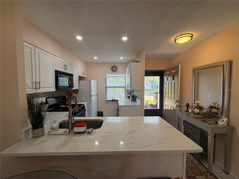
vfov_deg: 85.7
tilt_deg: -1.9
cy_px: 90
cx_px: 120
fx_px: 97
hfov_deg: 102.1
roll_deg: +0.7
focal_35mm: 14
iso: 64
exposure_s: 1/120
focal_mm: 2.22
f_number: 2.2
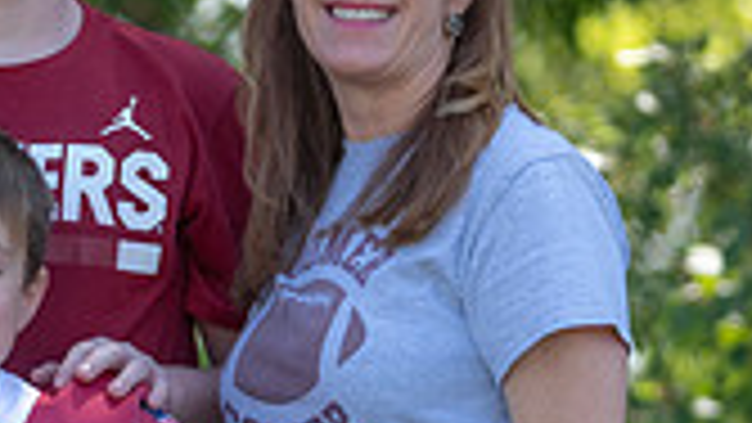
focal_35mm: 398
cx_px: -57
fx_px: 7937
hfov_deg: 5.4
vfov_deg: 3.1
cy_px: 223
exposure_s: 1/400
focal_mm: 98
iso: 100
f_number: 2.8
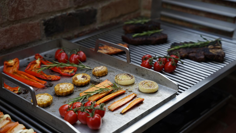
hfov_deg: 37.2
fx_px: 350
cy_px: 75
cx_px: 118
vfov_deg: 21.5
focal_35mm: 56
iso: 320
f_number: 3.5
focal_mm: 52.9
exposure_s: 1/160
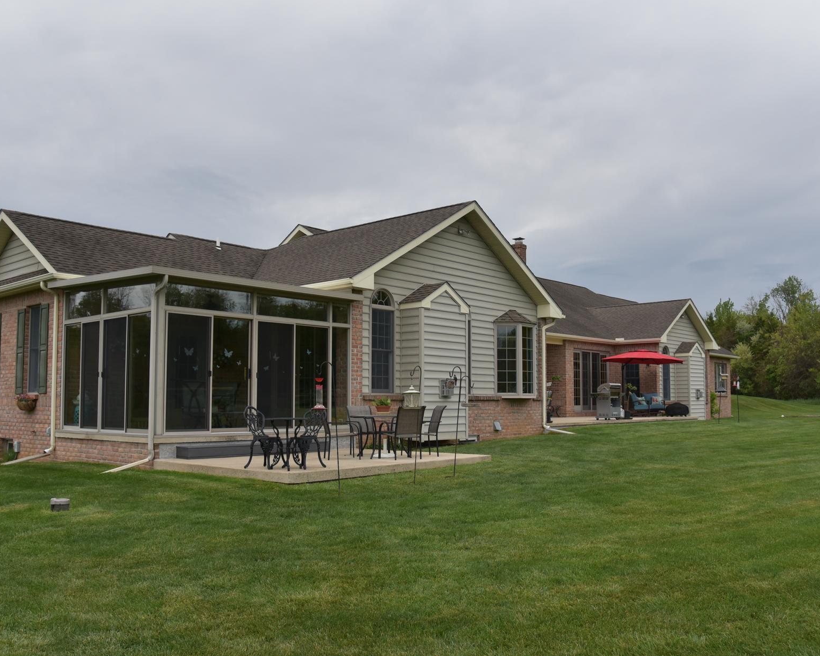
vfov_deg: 48.5
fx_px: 728
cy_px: 354
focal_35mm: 30
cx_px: 415
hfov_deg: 58.8
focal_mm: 24
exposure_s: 1/4000
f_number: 5.6
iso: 800
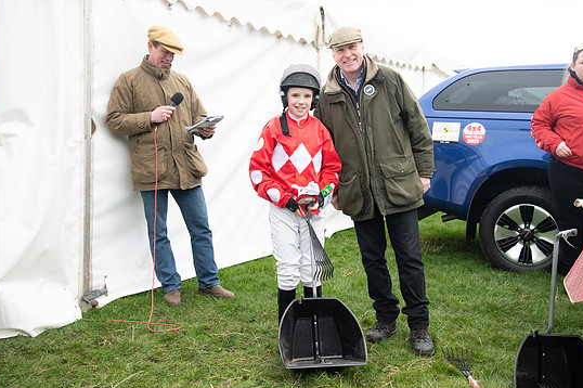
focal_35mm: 41
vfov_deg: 32.6
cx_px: 302
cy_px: 191
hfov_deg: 47.4
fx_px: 664
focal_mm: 38
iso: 200
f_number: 5
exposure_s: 1/125
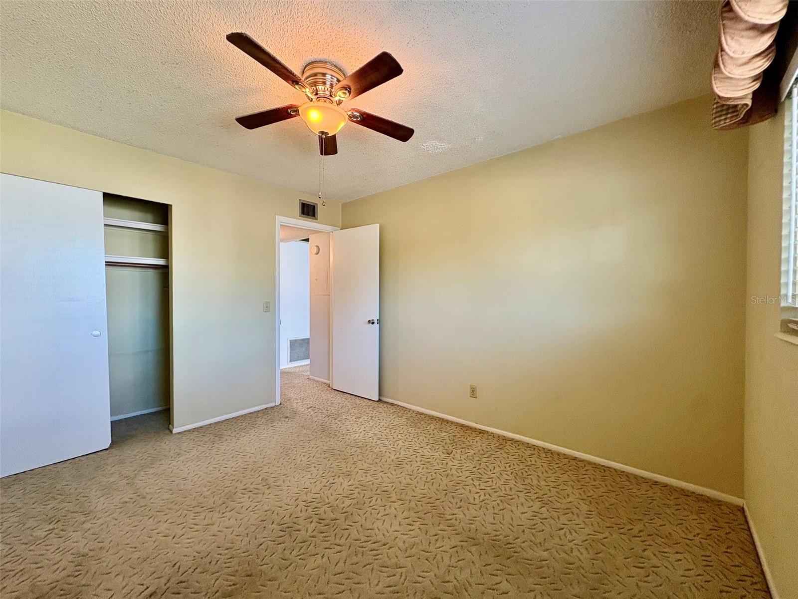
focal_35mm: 14
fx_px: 323
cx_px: 399
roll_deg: +0.8
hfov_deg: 102.1
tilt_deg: -0.6
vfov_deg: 85.7
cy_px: 300
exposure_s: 1/60
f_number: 2.2
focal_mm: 2.22
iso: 200
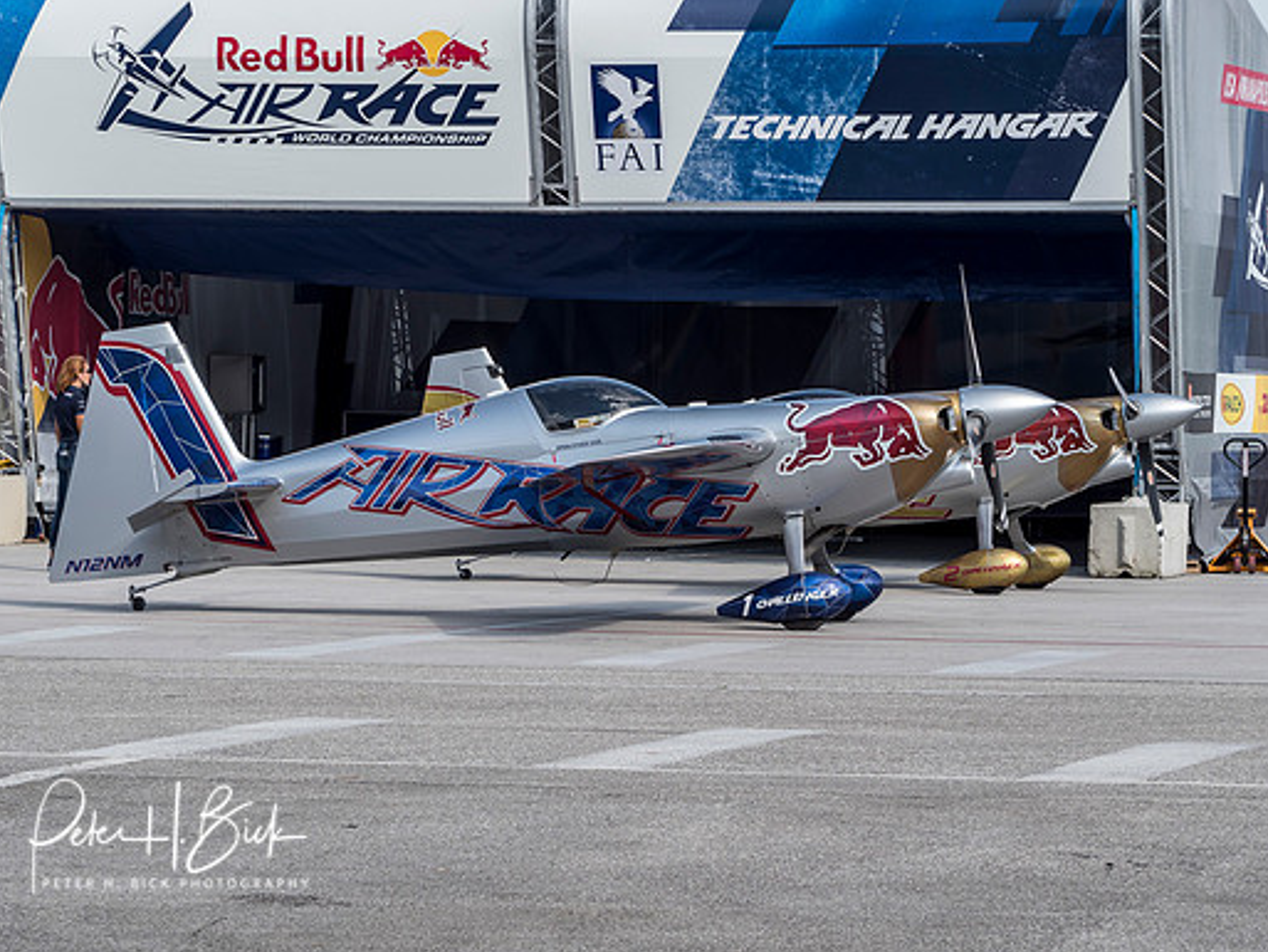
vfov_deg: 8.2
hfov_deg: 10.9
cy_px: 431
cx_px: 672
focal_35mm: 181
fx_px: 6632
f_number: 10
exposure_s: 1/200
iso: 200
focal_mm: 80
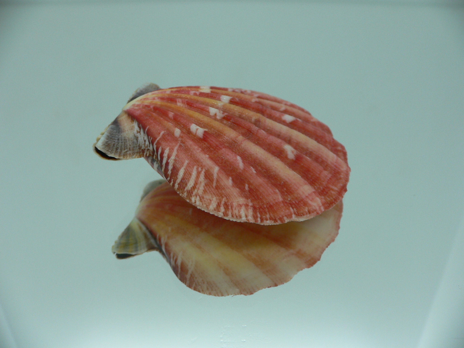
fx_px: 469
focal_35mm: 35
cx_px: 232
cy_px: 174
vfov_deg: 40.7
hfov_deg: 52.6
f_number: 2.8
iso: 80
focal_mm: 4.6
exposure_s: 1/60
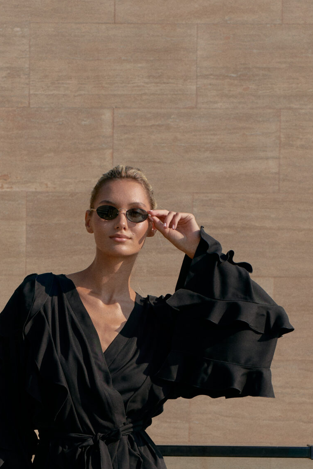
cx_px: 86
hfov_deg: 9.0
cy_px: 465
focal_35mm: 153
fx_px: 1995
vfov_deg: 13.2
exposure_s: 1/1600
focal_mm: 68
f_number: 5
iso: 160
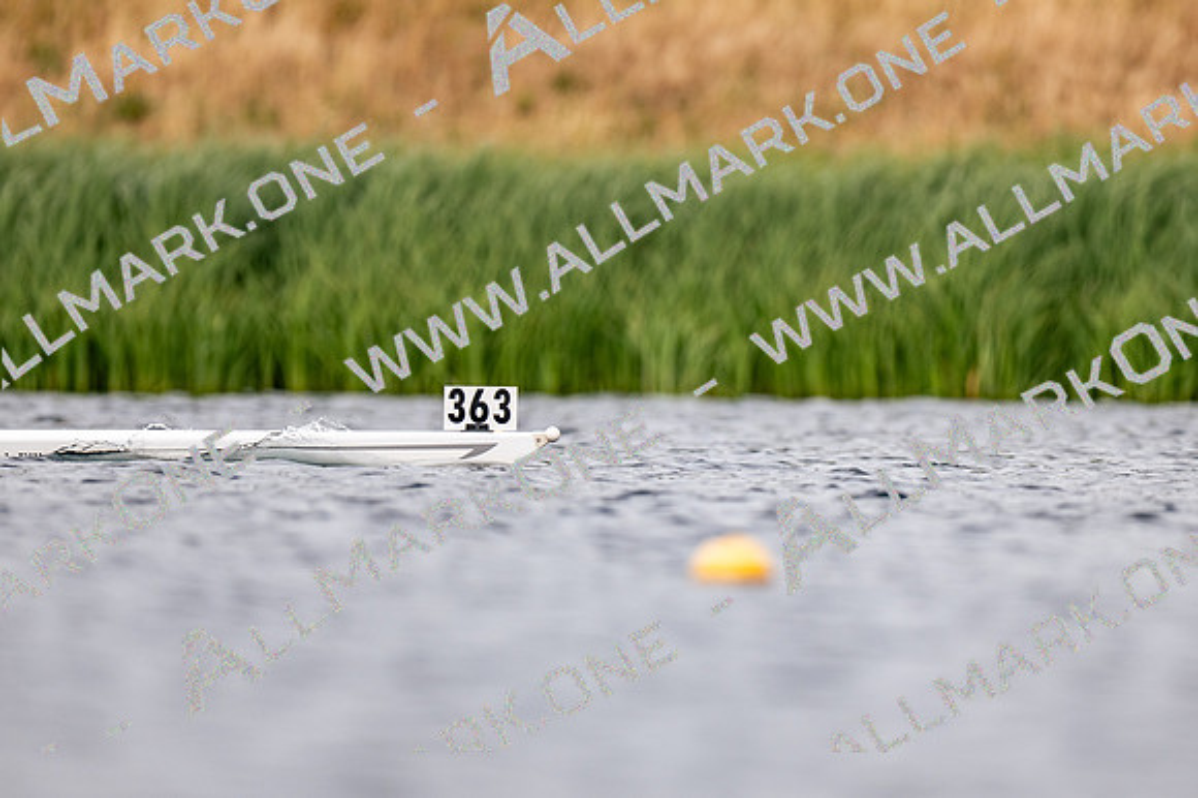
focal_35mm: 900
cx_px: 599
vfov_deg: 1.5
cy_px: 399
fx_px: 29932
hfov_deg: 2.3
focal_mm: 600
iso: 250
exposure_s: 1/2500
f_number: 4
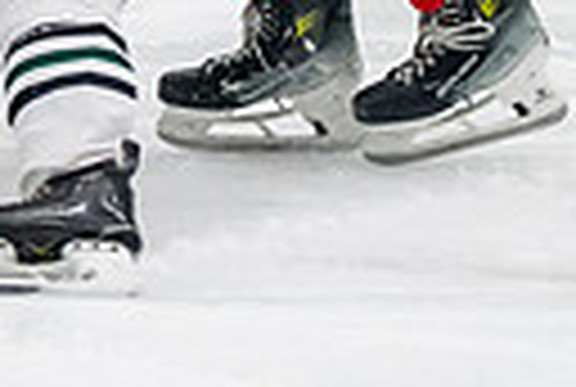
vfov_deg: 2.6
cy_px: -394
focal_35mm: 530
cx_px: 141
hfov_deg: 3.9
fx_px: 8500
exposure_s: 1/640
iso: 2000
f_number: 3.2
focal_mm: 90
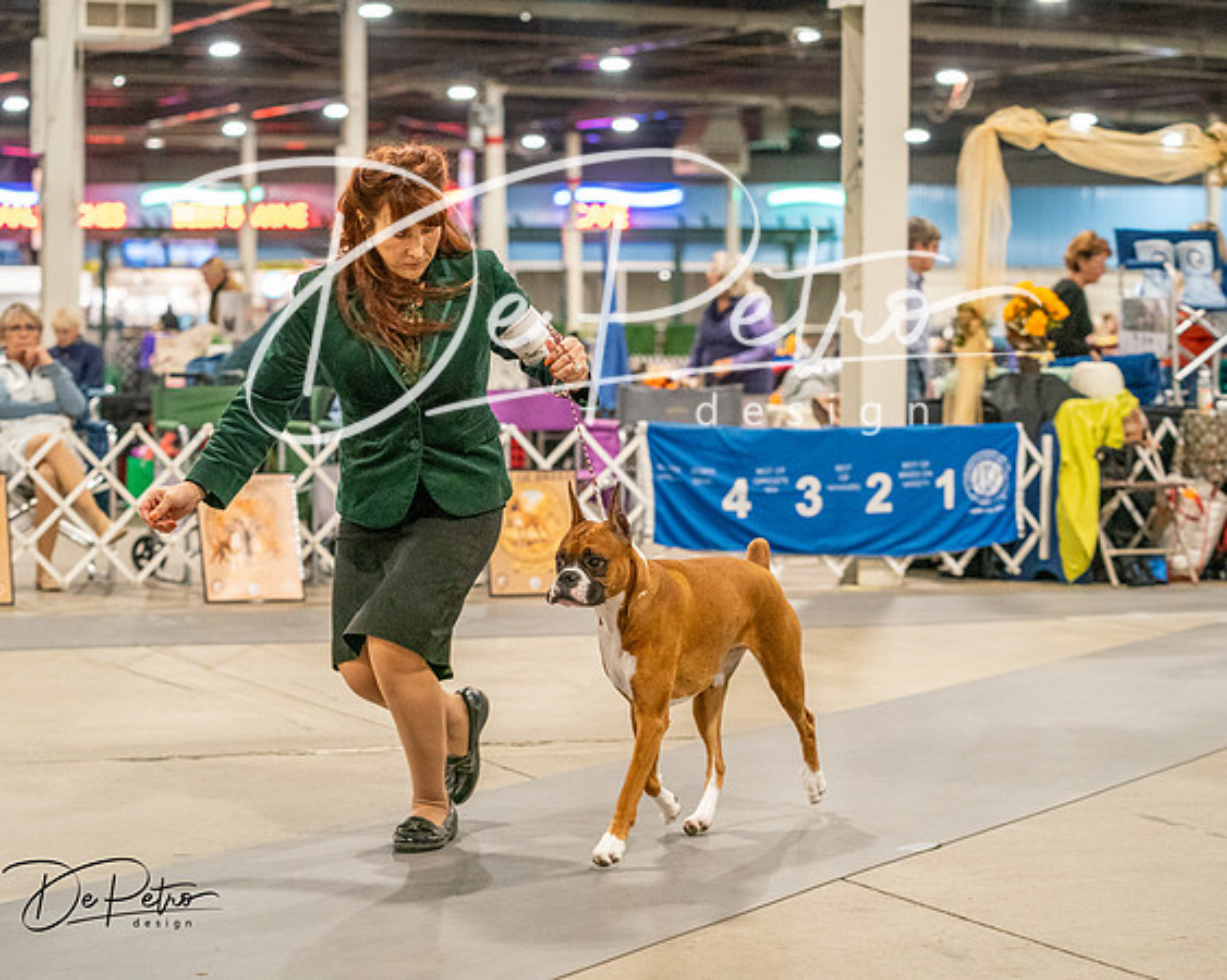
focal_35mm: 89
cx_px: 614
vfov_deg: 17.3
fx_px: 3230
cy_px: 490
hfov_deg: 21.5
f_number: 3.5
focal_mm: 79
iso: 6400
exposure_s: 1/250
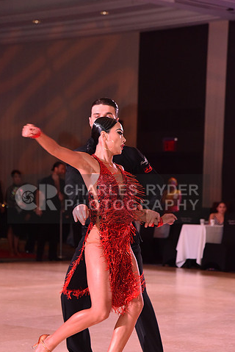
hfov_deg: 11.9
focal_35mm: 115
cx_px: 109
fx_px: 1124
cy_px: 199
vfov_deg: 17.8
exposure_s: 1/320
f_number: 5
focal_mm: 95
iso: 2500
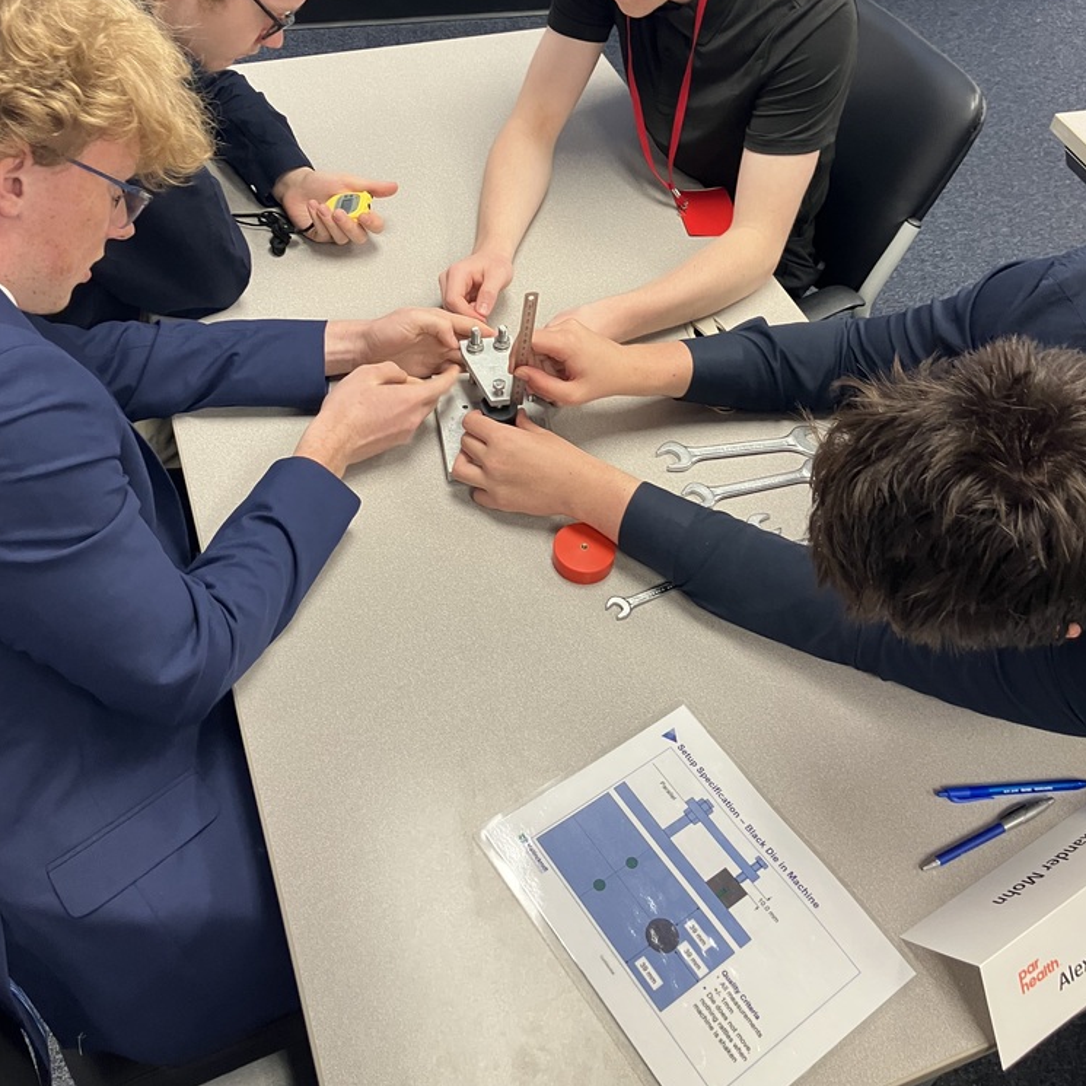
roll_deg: -3.4
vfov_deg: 47.5
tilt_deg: -42.8
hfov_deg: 48.4
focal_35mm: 34
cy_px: 343
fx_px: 1207
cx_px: 535
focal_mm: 3.99
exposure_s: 1/60
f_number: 1.8
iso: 100
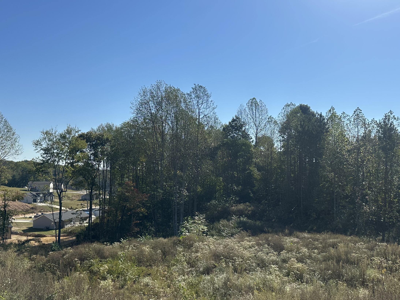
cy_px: 161
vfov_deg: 42.9
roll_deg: -1.5
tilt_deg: +3.6
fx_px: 381
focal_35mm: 33
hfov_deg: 55.4
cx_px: 204
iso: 80
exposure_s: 1/7576
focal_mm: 6.86
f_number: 1.78
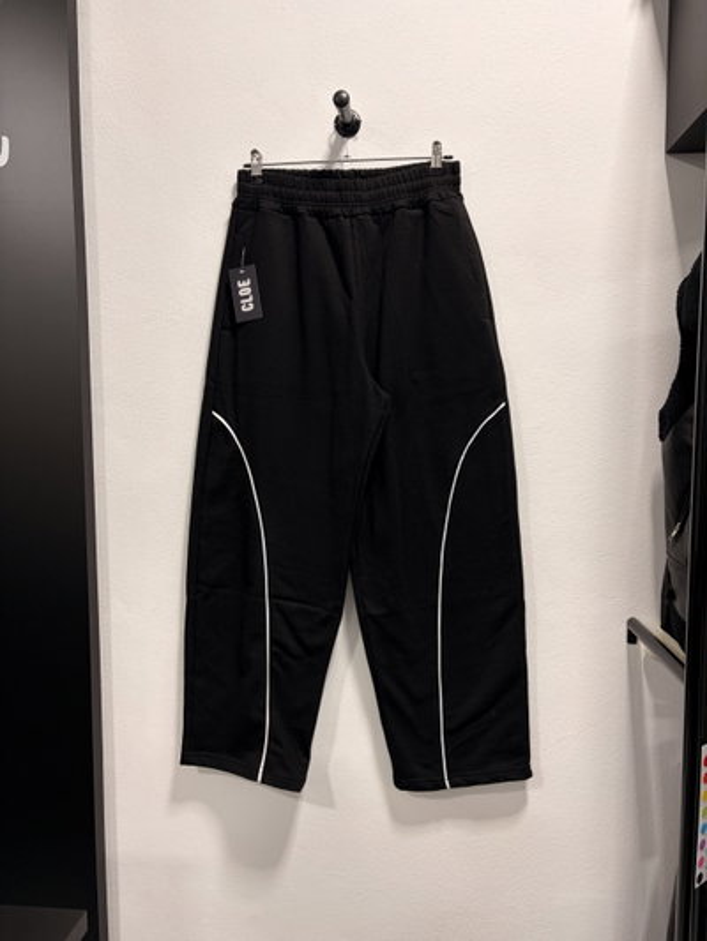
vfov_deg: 67.3
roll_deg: +0.1
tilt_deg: -4.4
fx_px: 708
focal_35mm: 26
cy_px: 470
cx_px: 354
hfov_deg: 53.1
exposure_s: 1/50
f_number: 1.6
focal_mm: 5.96
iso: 100
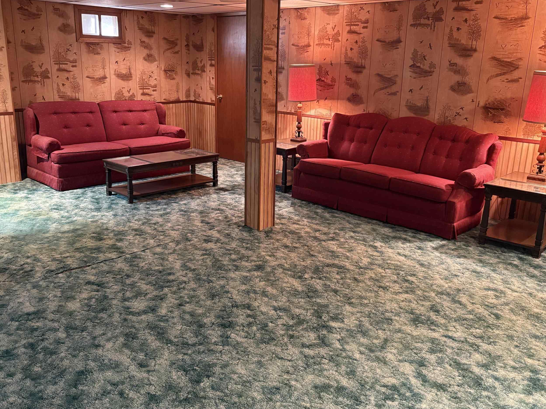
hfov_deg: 56.8
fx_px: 505
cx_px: 259
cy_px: 190
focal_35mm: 32
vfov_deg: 44.1
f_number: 1.6
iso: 500
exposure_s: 1/40
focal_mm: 5.96
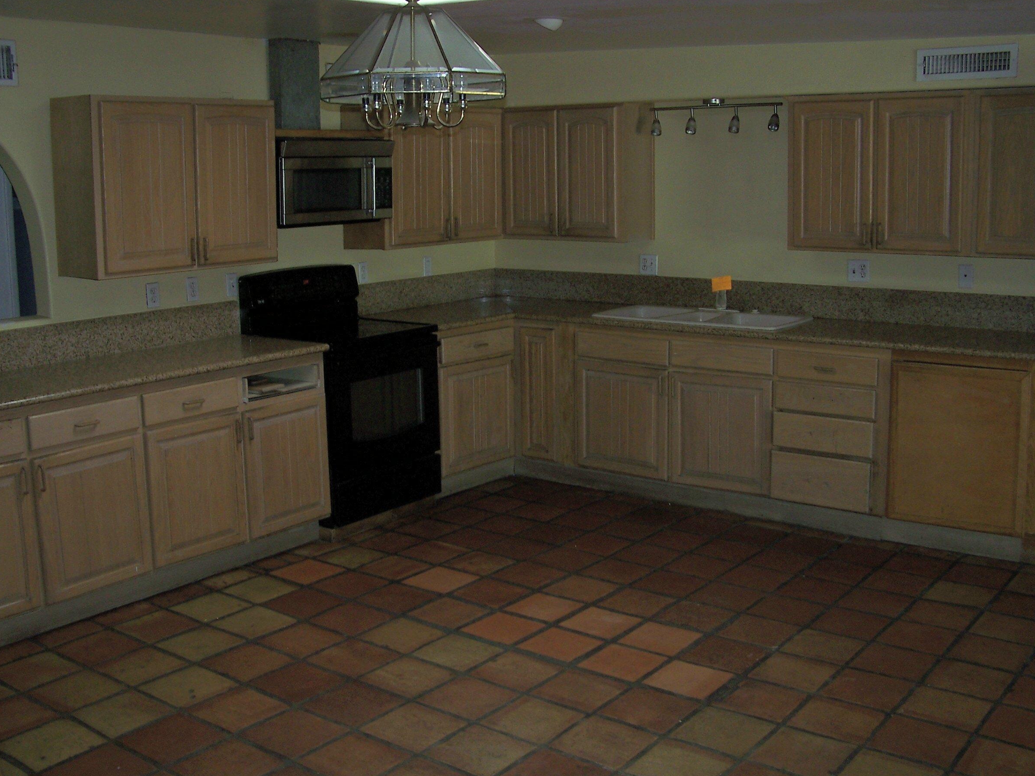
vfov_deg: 36.8
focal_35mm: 39
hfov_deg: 47.9
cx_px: 495
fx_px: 1166
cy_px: 359
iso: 64
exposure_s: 1/30
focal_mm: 5.85
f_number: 5
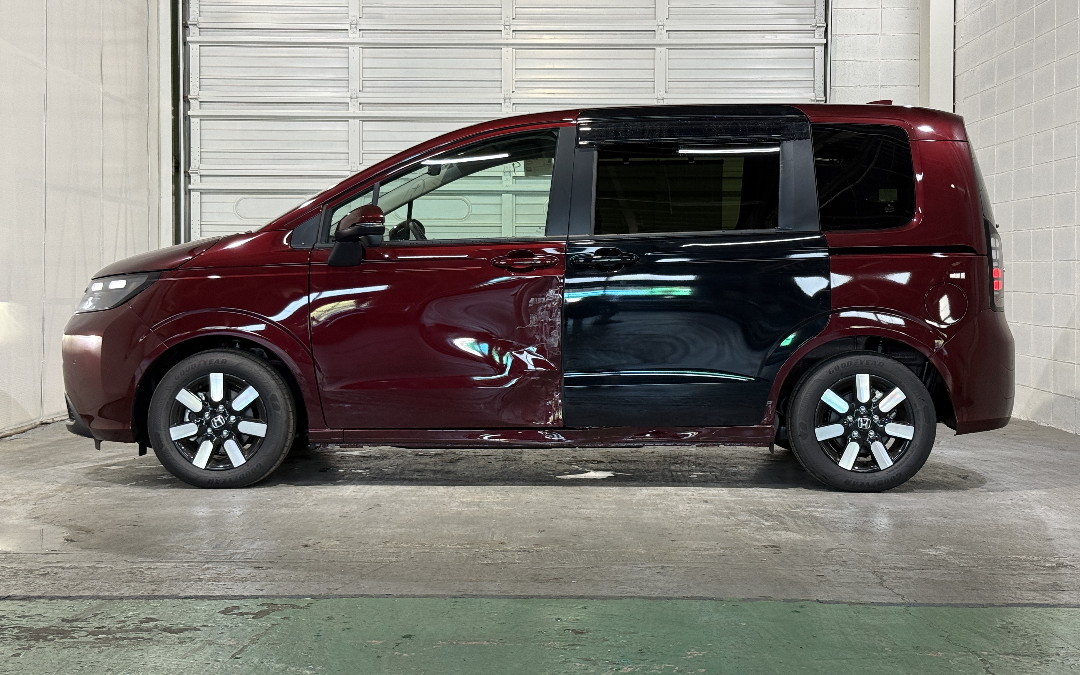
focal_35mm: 51
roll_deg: -0.7
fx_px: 1501
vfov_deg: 25.3
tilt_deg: +0.0
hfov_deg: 39.6
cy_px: 285
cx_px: 541
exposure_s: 1/40
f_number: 1.78
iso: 250
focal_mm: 6.76
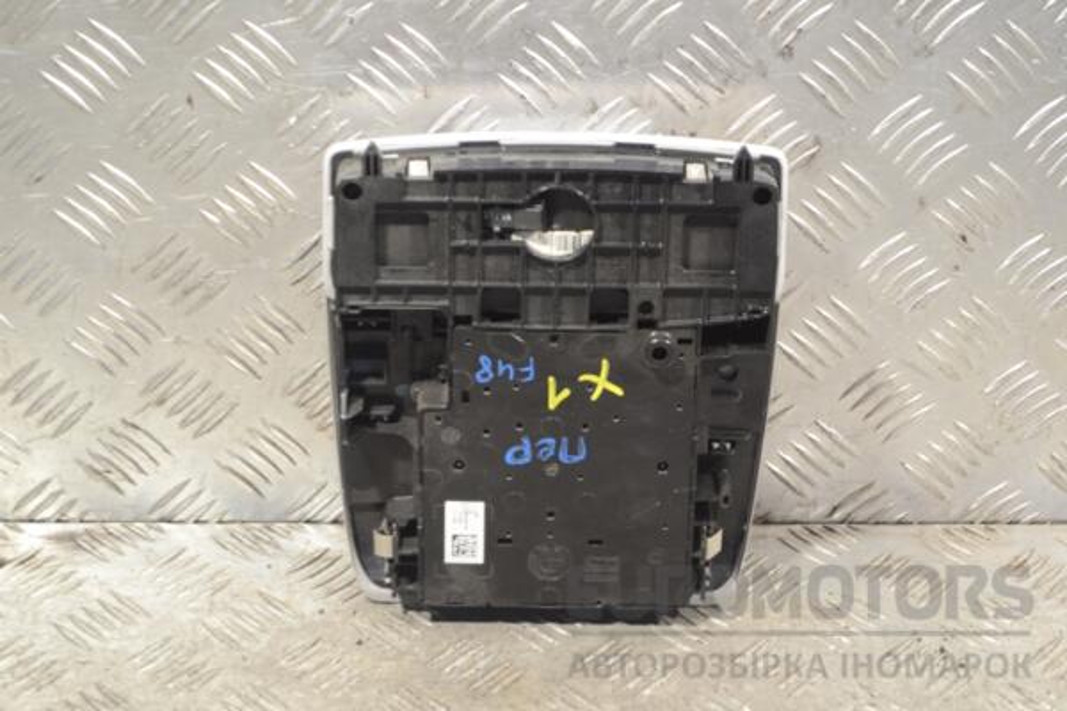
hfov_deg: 24.6
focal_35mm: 82
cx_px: 534
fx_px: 2445
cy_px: 356
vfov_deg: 16.6
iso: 640
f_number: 5.6
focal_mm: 55
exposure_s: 1/30
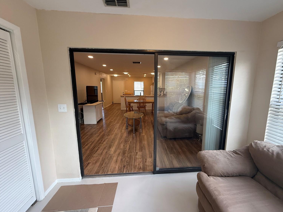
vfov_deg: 81.8
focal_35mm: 15
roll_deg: +0.0
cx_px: 151
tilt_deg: -9.2
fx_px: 123
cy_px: 107
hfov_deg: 98.0
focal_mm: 2.22
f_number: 2.2
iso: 160
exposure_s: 1/120
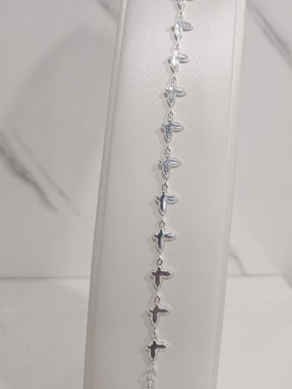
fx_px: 371
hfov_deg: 42.8
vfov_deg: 55.2
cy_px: 173
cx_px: 169
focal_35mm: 33
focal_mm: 5.4
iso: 160
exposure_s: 1/100
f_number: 1.8
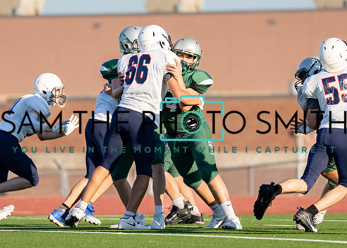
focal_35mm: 417
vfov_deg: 3.5
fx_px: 4111
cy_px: 128
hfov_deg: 4.8
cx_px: 174
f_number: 2.8
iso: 200
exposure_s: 1/3200
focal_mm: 200
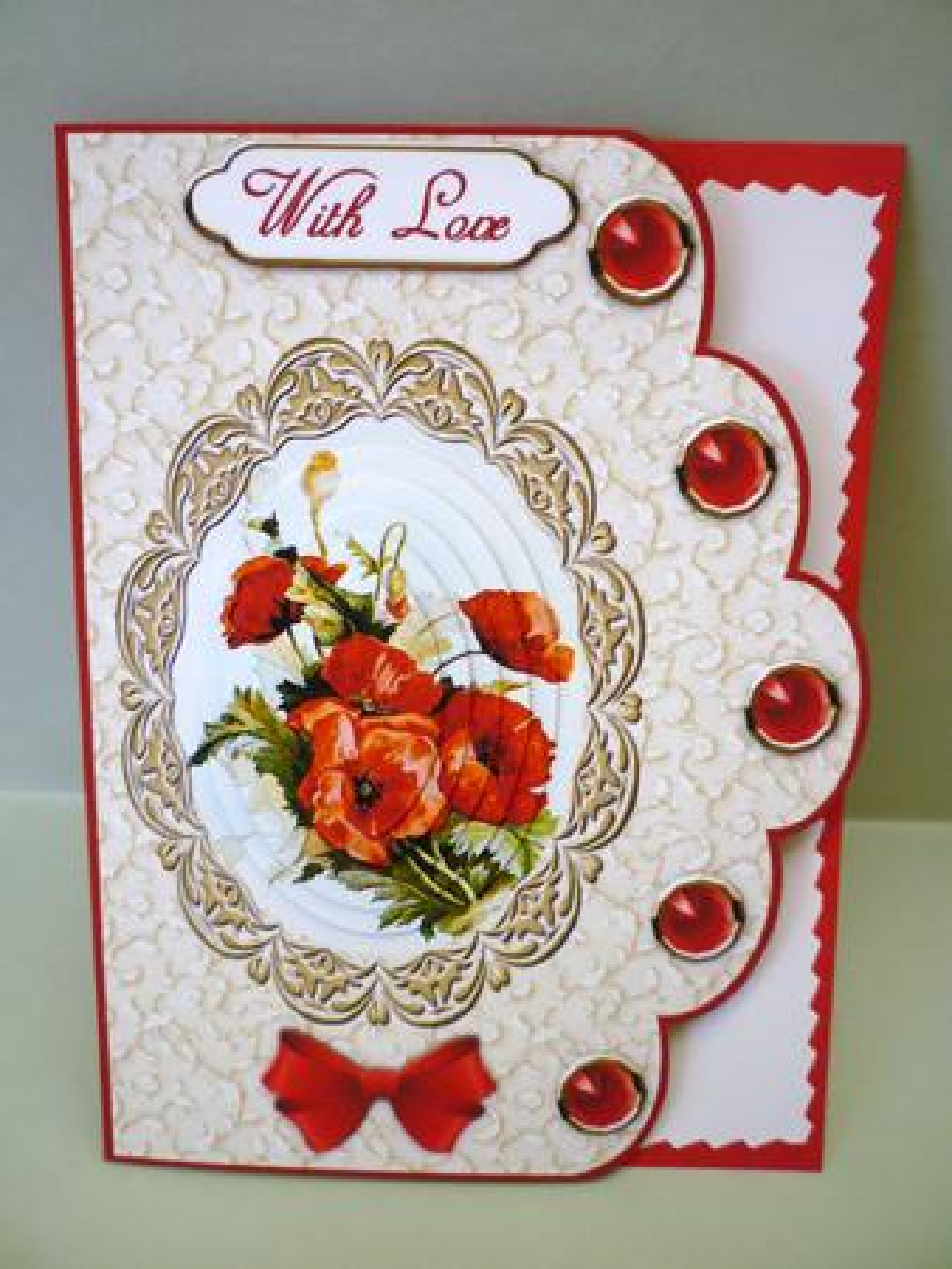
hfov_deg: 48.3
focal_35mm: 29
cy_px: 634
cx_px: 476
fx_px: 1062
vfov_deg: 61.6
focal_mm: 5.2
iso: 80
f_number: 3.3
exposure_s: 1/50
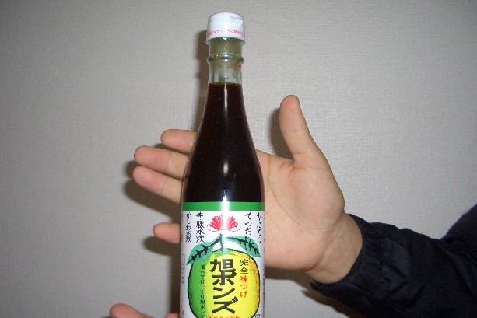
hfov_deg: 50.7
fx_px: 504
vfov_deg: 35.0
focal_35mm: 38
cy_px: 182
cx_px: 243
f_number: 2.6
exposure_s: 1/60
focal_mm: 5.8
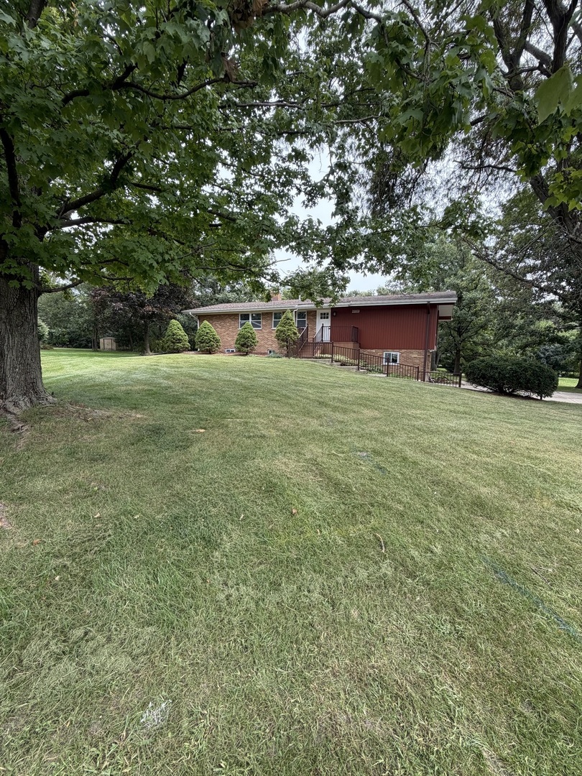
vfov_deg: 102.1
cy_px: 388
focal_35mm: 14
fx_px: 314
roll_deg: -1.4
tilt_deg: -5.4
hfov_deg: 85.7
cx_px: 291
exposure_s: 1/344
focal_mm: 2.22
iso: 50
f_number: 2.2
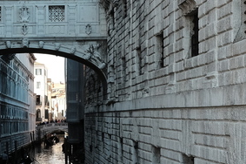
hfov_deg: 20.1
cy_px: 121
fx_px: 676
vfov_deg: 13.7
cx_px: 10
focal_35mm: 99
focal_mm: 23
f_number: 8
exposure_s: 1/25
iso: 200
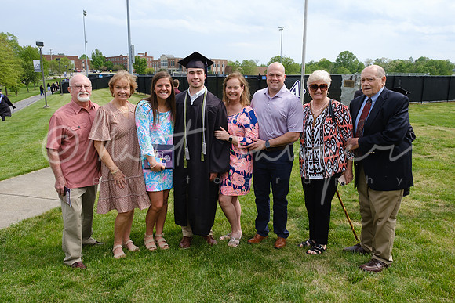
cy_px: 146
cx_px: 220
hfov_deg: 71.7
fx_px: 315
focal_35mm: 25
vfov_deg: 51.5
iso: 400
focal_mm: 16
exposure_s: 1/250
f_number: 10
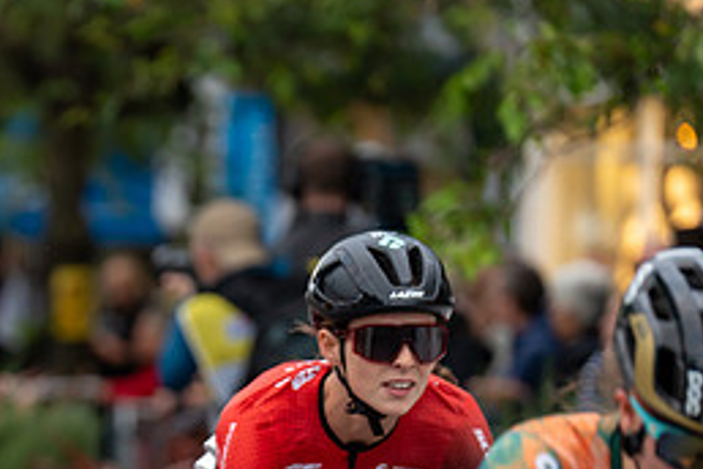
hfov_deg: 6.9
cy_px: 399
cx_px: -41
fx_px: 5838
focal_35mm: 299
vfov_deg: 4.6
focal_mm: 133
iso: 1000
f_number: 2.8
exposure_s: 1/800
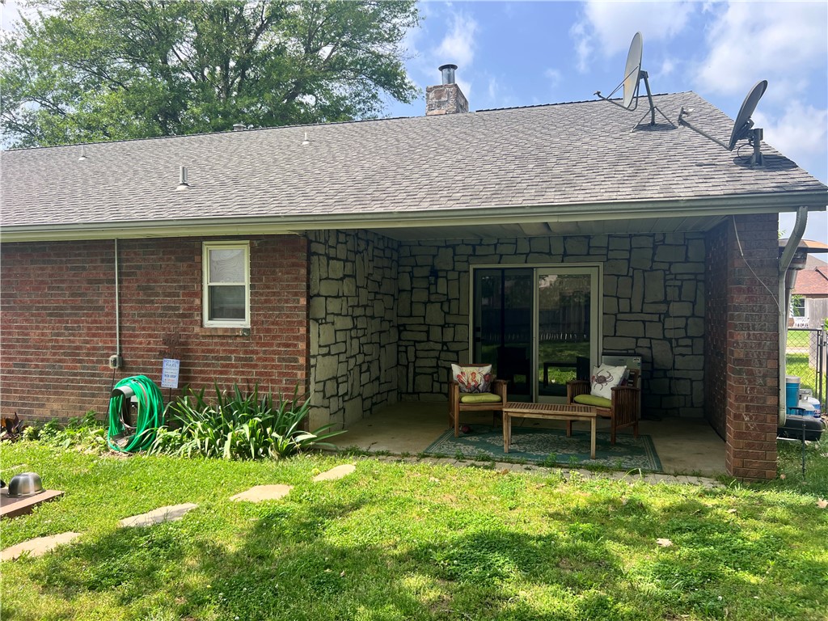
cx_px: 414
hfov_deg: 67.3
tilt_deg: -0.8
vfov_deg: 53.1
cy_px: 310
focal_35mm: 26
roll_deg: -0.6
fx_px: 622
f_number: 1.5
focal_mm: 5.7
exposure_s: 1/1597
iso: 50
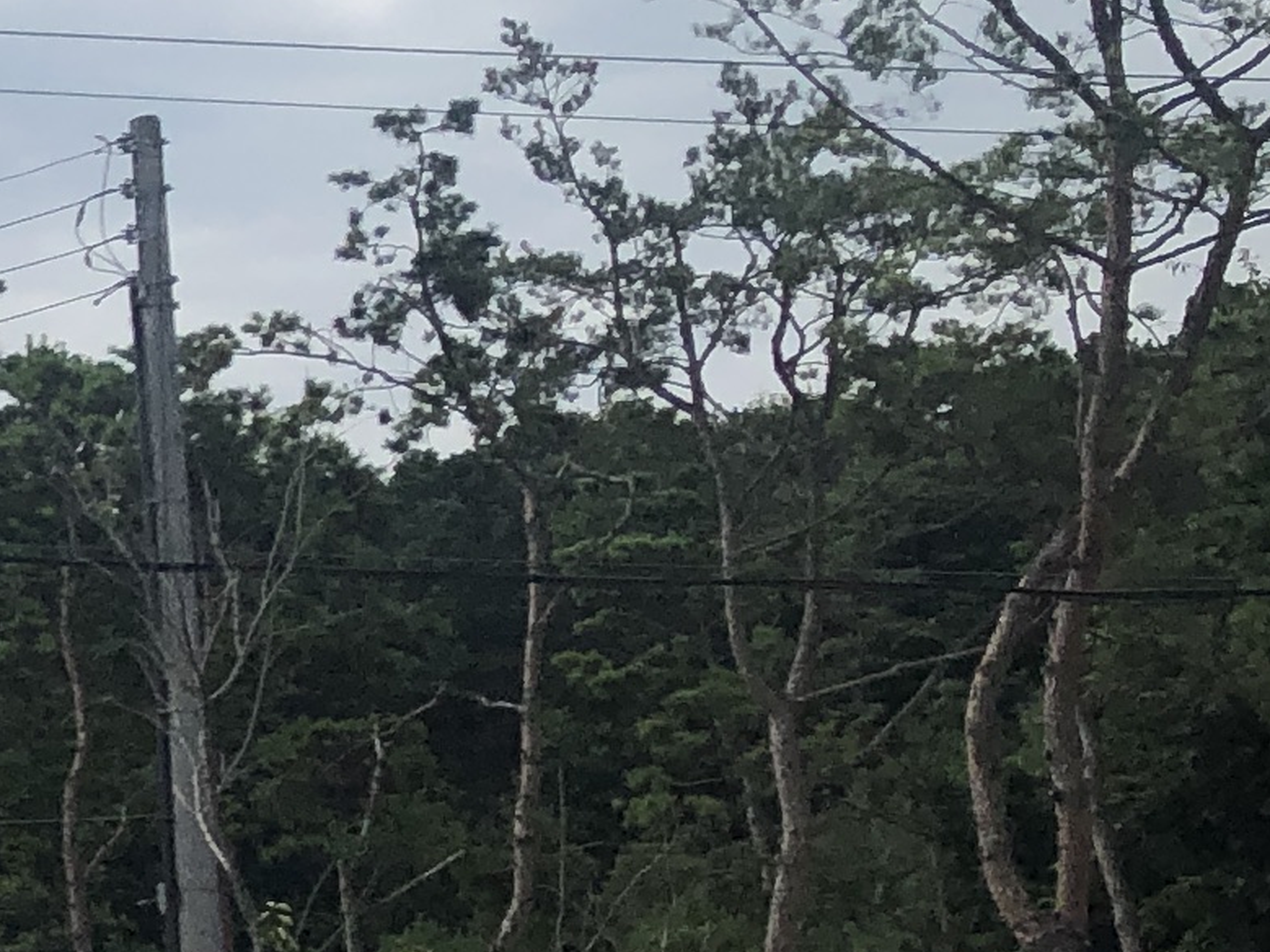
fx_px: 5319
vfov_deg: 10.2
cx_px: -1764
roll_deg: +0.4
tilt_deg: +8.7
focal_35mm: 145
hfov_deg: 11.4
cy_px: 544
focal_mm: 4
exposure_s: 1/4367
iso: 20
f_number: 1.8
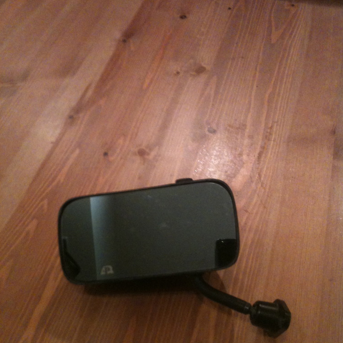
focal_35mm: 42
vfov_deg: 39.8
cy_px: 209
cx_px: 172
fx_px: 471
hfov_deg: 40.0
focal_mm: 3.9
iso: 250
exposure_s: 1/17
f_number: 2.8
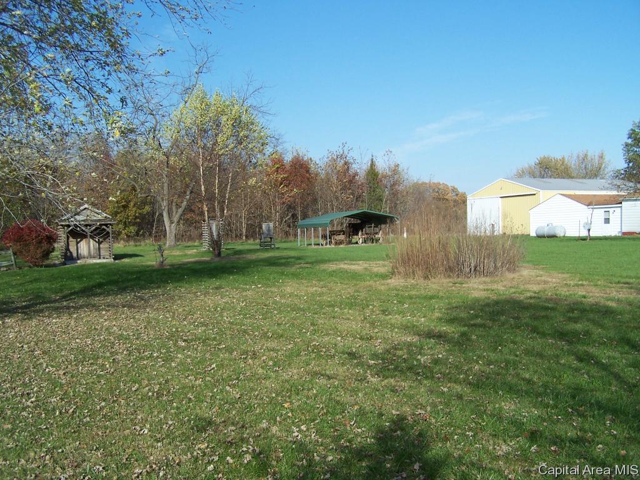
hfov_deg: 49.0
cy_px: 240
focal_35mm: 38
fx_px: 703
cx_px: 320
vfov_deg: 37.7
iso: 80
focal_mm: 6.3
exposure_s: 1/500
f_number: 4
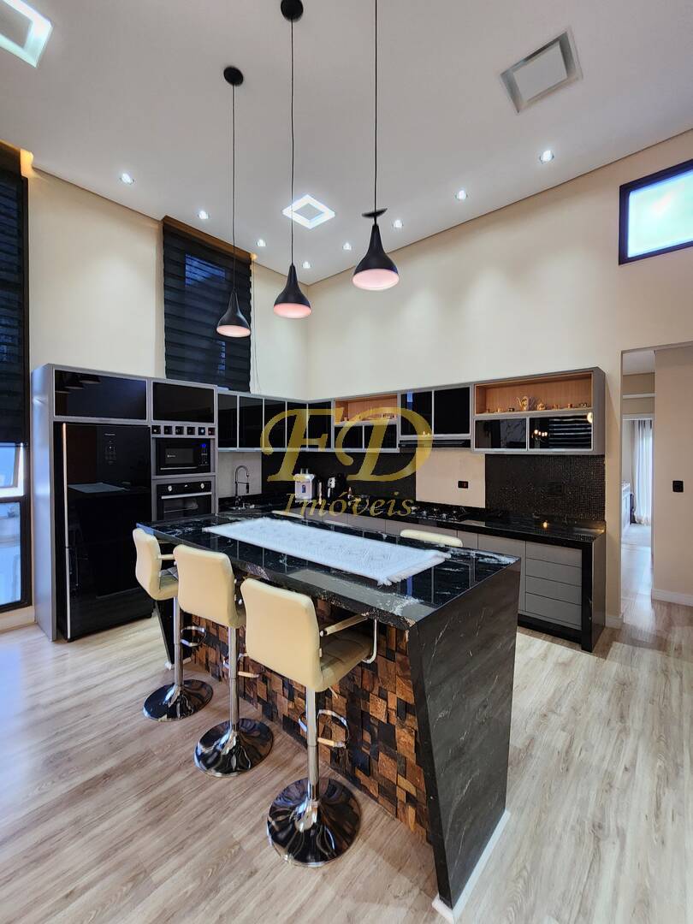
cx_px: 346
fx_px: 347
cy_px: 462
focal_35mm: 13
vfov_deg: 106.2
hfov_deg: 89.9
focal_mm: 2.2
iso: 400
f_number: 2.2
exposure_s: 1/60
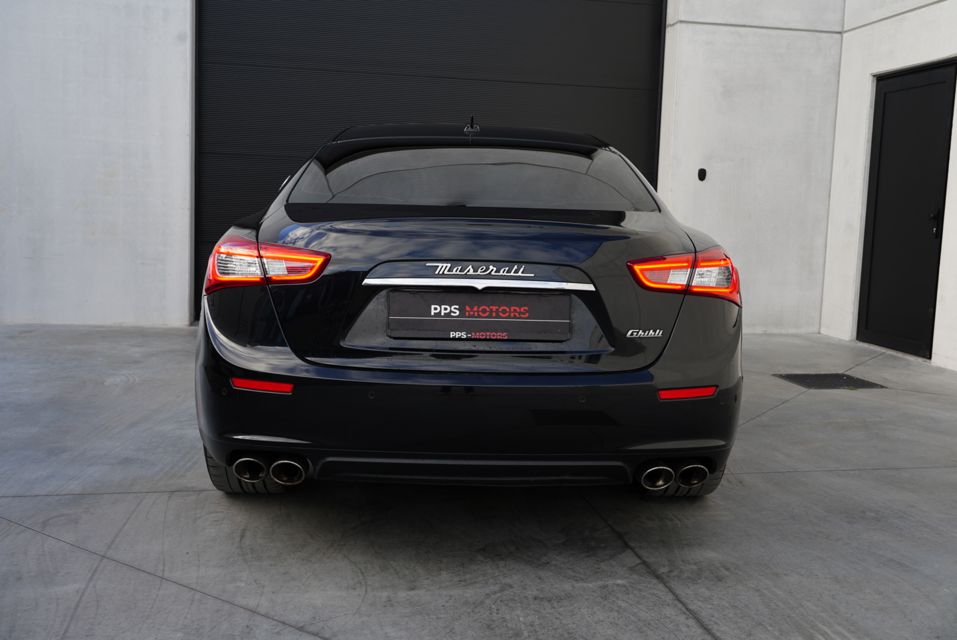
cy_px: 320
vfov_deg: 36.9
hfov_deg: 53.1
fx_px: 958
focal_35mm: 36
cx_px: 478
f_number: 7.1
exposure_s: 1/80
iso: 100
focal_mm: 36
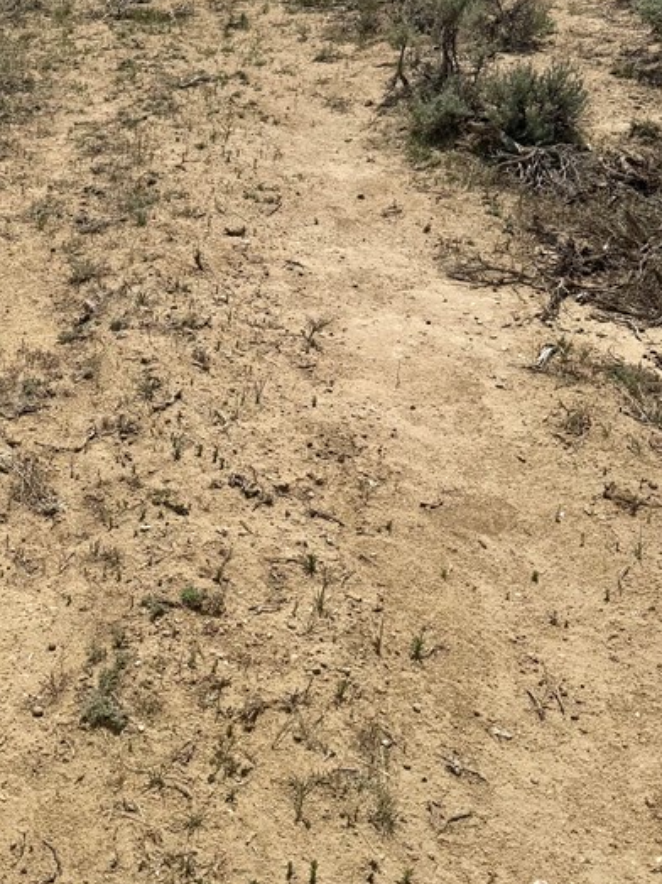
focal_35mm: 47
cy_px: 308
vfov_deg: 40.0
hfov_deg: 29.9
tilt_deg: -23.1
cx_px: 106
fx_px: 1199
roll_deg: -1.5
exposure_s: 1/10309
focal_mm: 6.76
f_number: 1.78
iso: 80
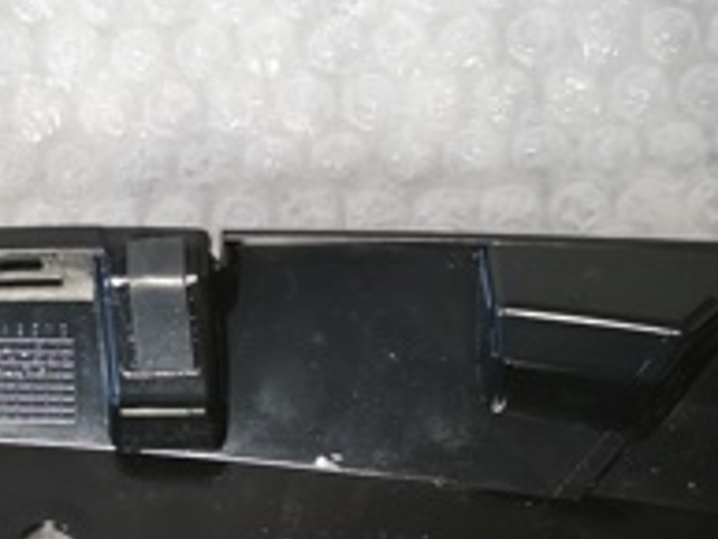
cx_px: 119
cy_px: 450
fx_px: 2408
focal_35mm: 116
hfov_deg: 16.8
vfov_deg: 12.7
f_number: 1.7
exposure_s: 1/33.3
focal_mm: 5.35
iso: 800
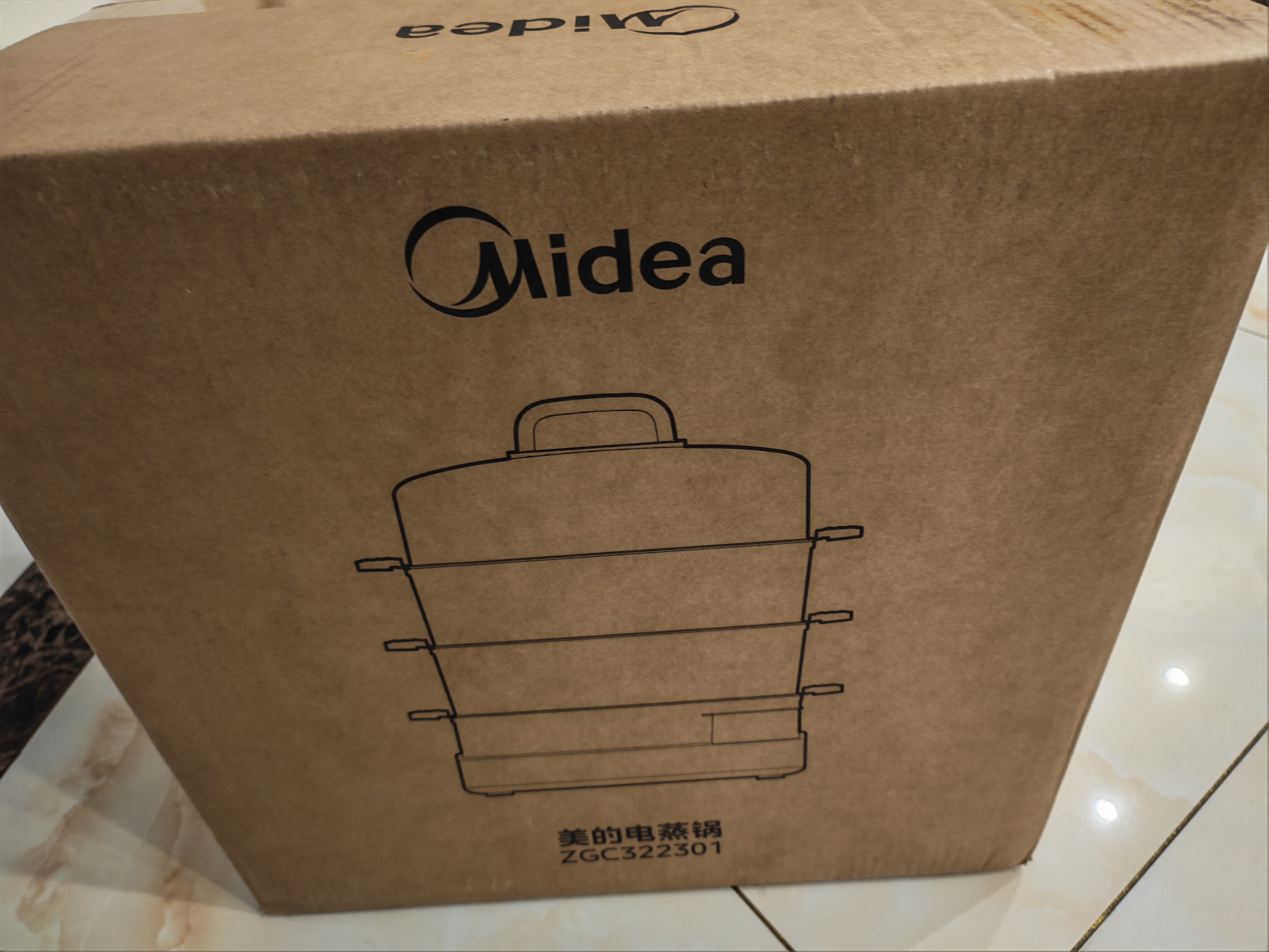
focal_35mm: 24
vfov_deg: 56.8
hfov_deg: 71.6
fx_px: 880
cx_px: 634
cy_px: 476
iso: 800
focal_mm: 5.52
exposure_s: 1/25
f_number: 1.9
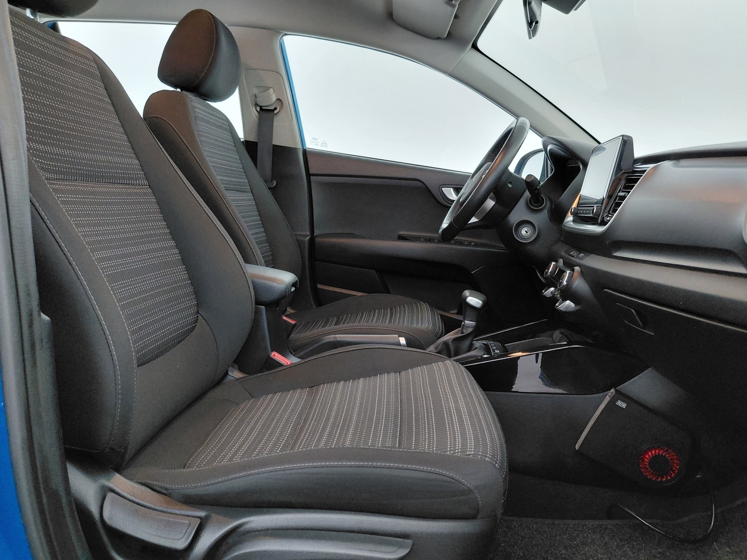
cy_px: 280
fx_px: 539
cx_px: 374
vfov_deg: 54.9
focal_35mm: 25
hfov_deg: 69.4
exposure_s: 1/40
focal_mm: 4.69
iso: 400
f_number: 1.8
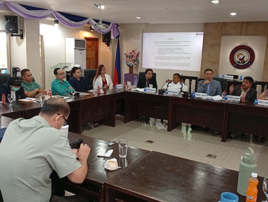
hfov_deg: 52.6
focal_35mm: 35
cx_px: 134
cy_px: 101
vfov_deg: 40.8
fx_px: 271
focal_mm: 3.98
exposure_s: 1/24
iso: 615
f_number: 1.8
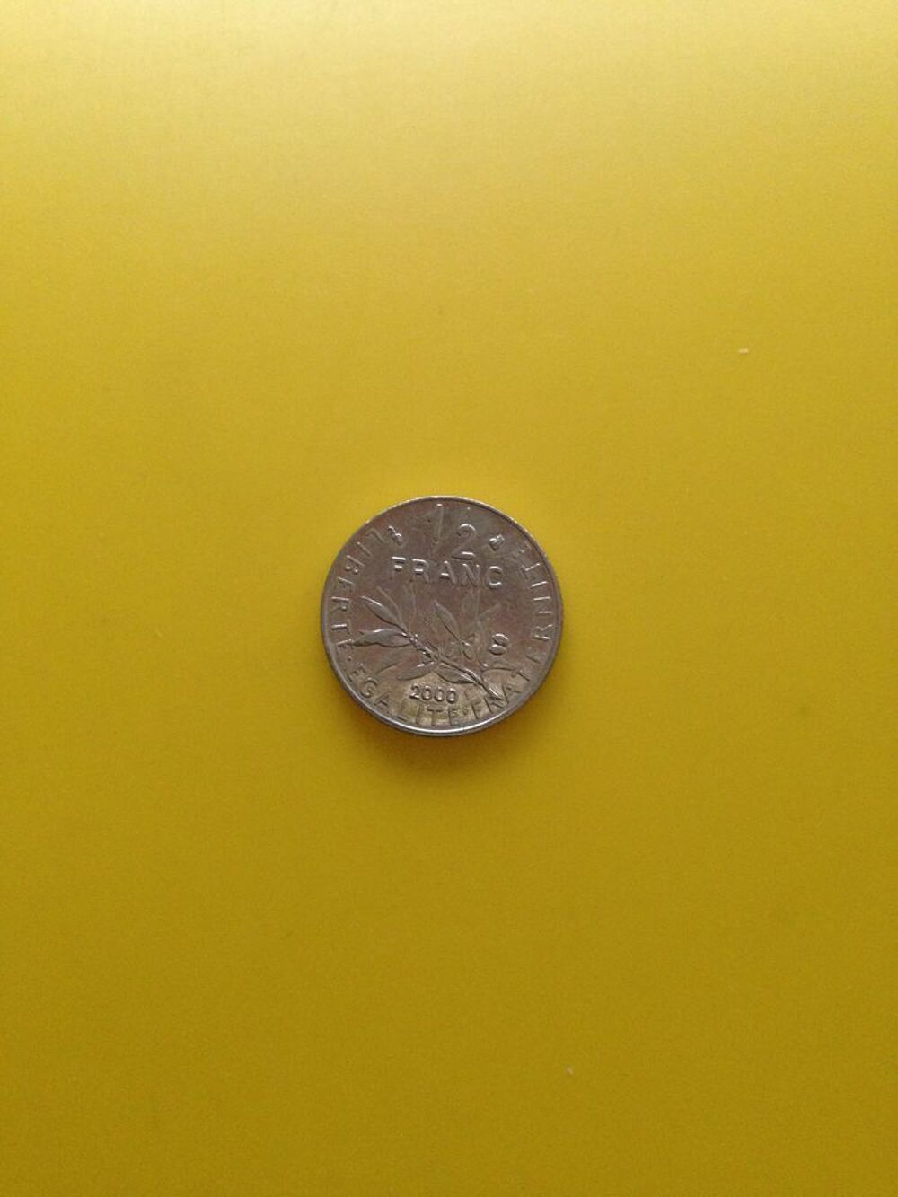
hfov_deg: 43.0
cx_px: 449
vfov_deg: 55.3
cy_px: 598
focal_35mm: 33
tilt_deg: -86.7
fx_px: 1141
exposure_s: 1/20
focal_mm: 4.12
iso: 250
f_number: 2.4
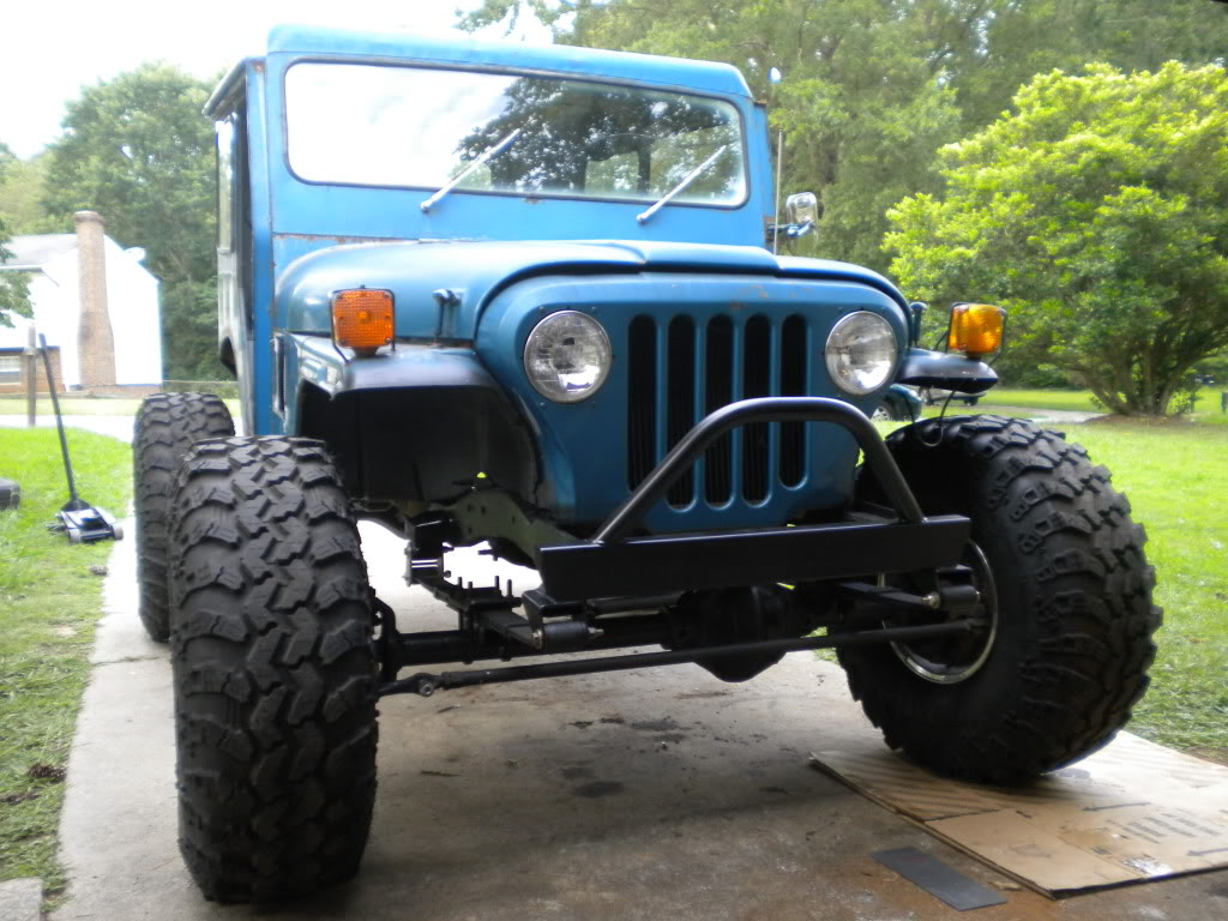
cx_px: 614
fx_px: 1242
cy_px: 460
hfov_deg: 52.6
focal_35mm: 35
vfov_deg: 40.7
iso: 198
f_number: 3.1
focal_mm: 6.3
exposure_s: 1/65
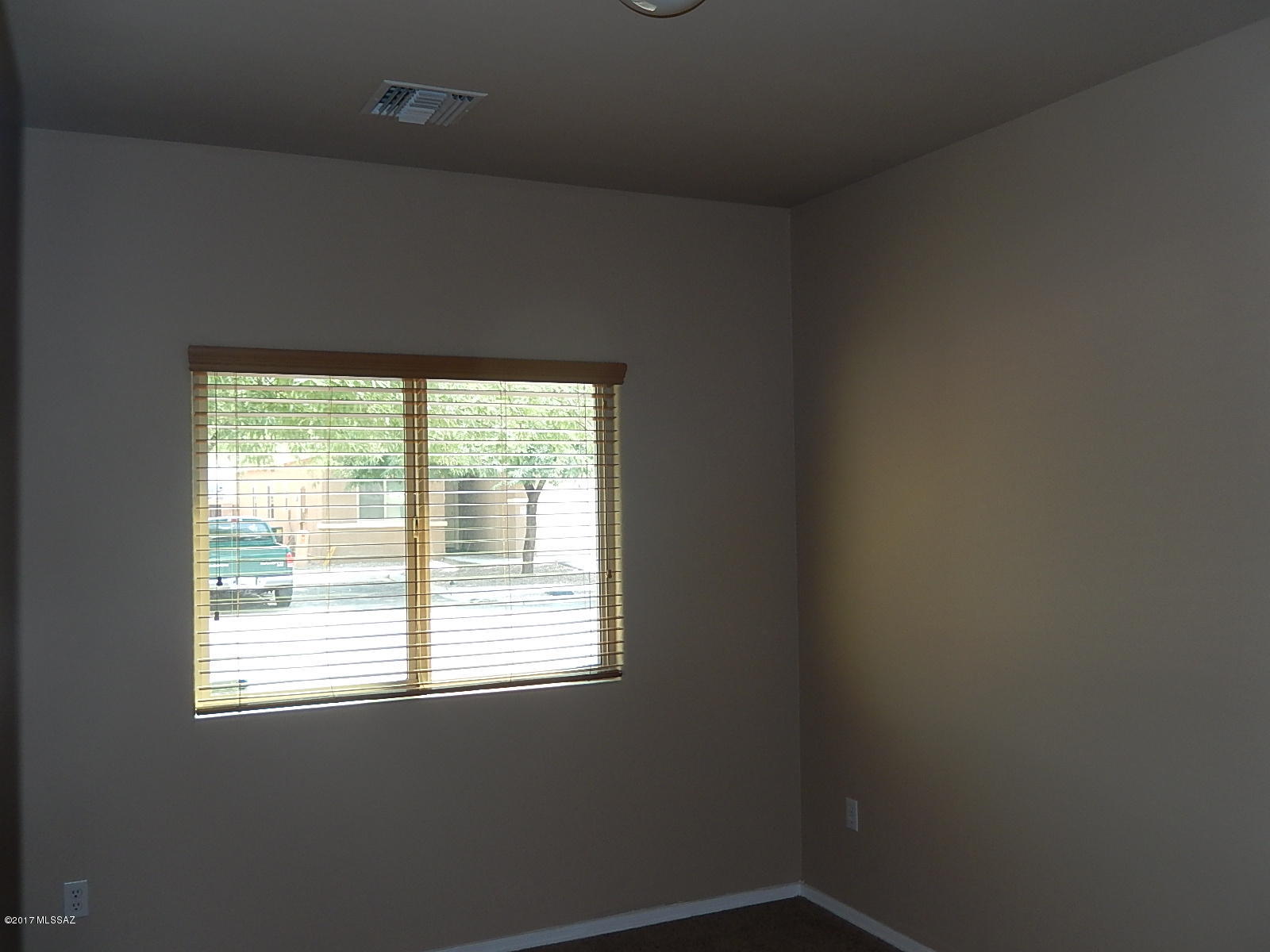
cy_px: 476
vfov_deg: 44.2
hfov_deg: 56.8
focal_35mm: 32
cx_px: 635
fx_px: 1174
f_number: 3.8
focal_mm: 5.7
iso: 125
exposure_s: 1/40
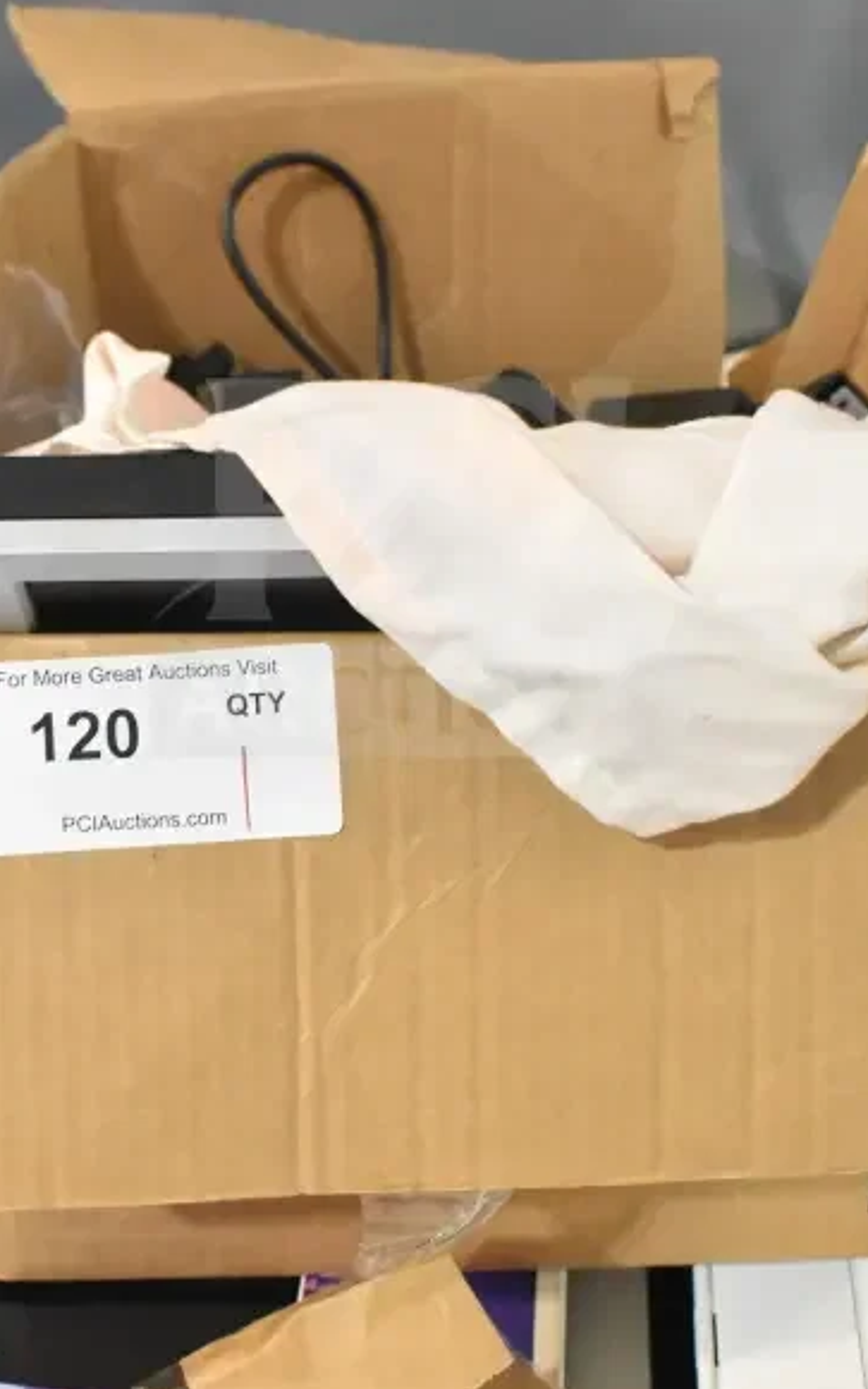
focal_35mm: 53
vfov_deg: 38.1
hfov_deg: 24.4
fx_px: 2007
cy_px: 568
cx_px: 418
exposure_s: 1/250
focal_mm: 22
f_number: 5
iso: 6400
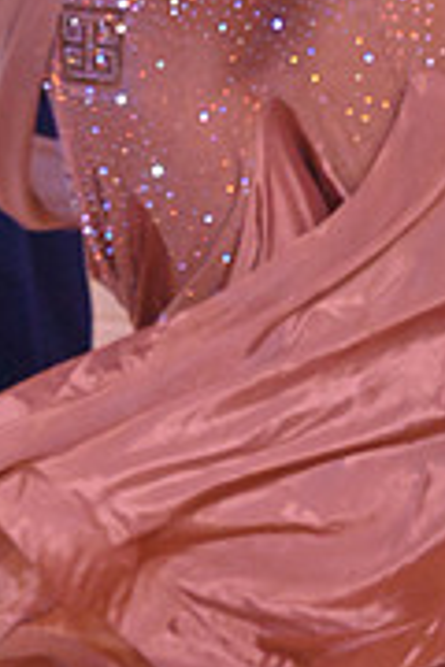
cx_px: 113
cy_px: -200
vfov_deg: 9.7
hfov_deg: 6.6
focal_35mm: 209
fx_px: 3875
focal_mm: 65
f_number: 8
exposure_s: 1/320
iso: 6400
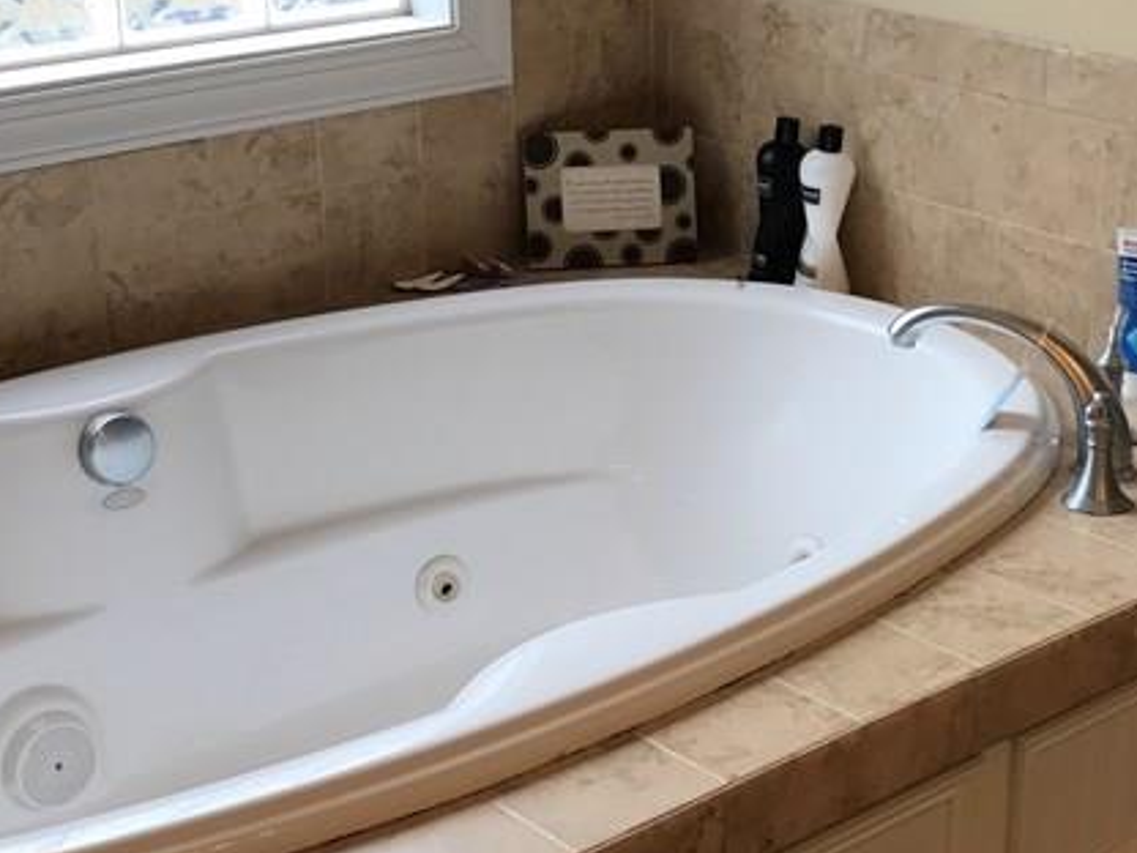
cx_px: 763
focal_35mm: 69
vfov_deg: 21.3
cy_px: 380
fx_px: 2266
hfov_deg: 28.0
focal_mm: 3.99
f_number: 1.8
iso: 25
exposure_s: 1/40
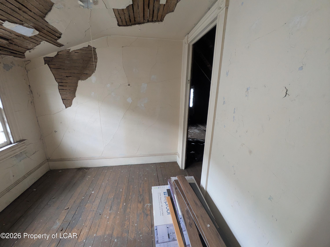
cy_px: 124
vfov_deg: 85.7
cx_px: 165
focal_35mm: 14
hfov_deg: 102.1
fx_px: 133
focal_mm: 1.83
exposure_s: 1/120
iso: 329
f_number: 2.2
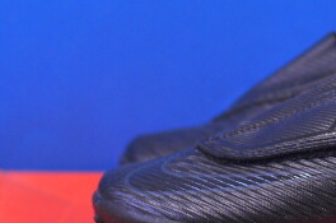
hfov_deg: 9.0
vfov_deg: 6.0
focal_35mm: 227
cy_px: -3
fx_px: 2115
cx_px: 323
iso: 250
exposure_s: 1/320
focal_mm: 50
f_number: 2.5
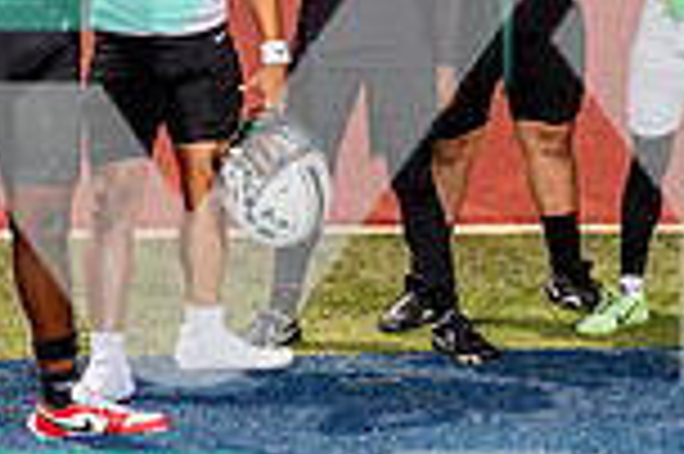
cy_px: 150
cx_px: 931
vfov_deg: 10.2
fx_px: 2543
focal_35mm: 134
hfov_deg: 14.6
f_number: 9
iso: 100
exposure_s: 1/250
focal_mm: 33
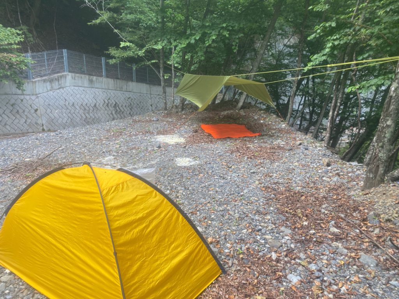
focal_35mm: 26
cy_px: 150
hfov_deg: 67.3
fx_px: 300
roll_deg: -2.3
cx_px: 200
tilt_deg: -16.2
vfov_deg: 53.1
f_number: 1.8
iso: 40
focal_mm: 4.25
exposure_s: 1/121
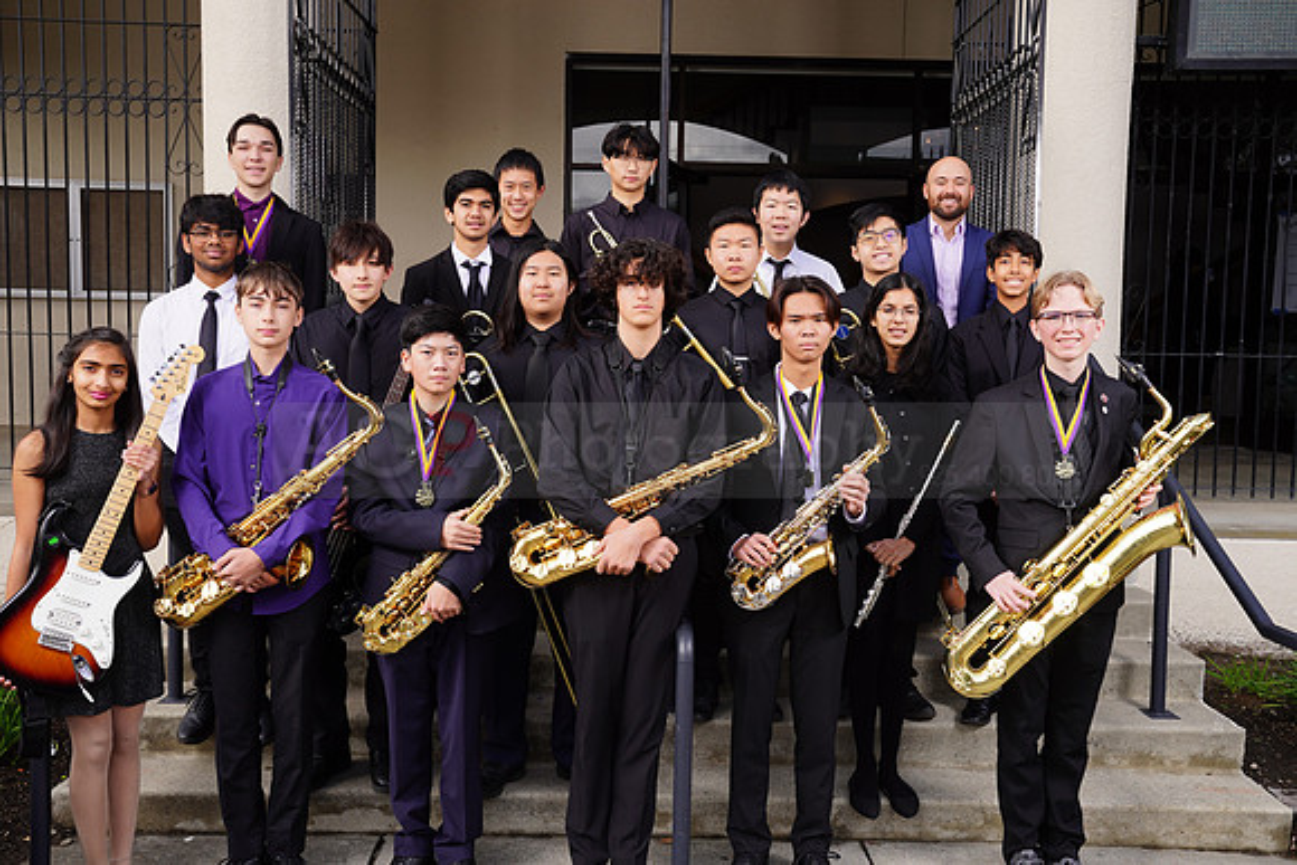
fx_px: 1261
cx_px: 648
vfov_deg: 37.9
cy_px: 432
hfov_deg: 54.4
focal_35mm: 35
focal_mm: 35
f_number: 6.3
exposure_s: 1/200
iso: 100
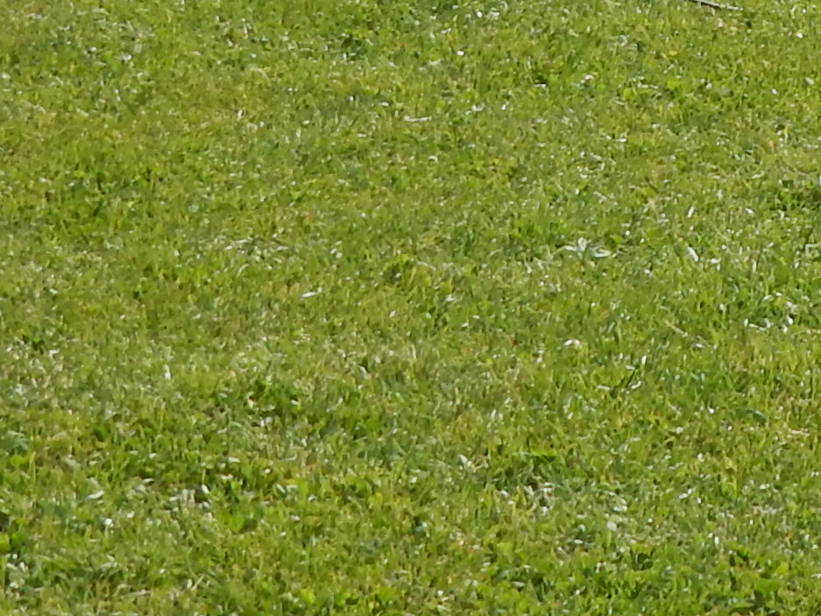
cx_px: 1893
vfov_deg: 5.0
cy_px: -549
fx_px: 6998
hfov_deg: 6.4
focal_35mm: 295
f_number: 4.5
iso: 125
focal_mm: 10.7
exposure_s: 1/800
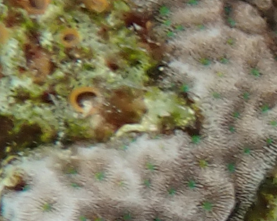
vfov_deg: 5.3
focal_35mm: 288
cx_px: 824
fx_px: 2360
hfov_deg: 6.2
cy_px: 375
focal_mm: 6.37
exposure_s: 1/640
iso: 100
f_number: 2.5
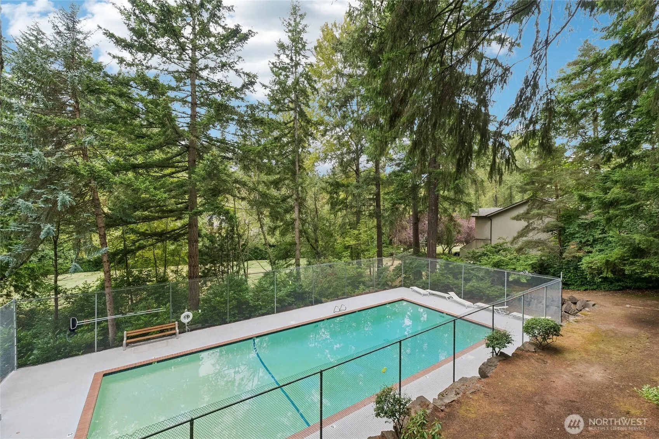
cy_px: 220
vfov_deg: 77.3
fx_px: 275
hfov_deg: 100.4
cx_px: 330
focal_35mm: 15
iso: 500
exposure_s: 1/30
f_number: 9
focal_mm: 10
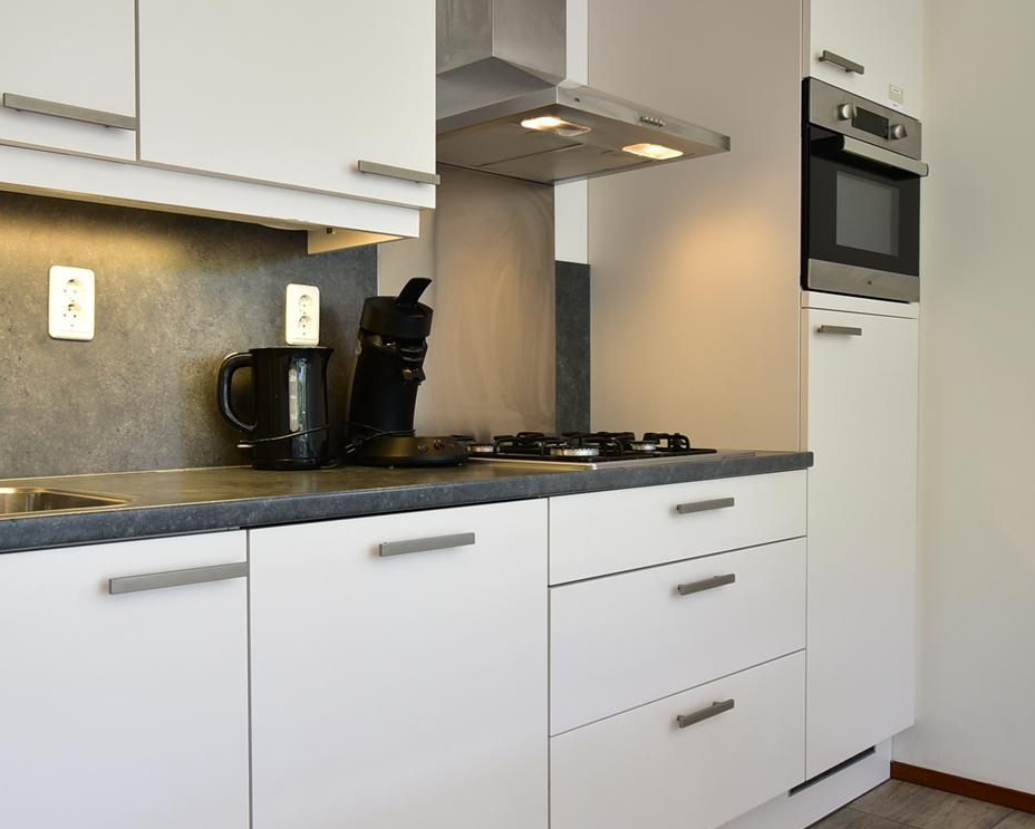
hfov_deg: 52.1
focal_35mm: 34
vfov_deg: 43.3
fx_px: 1042
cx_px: 365
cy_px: 446
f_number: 5
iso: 100
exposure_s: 1/13
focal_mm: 14
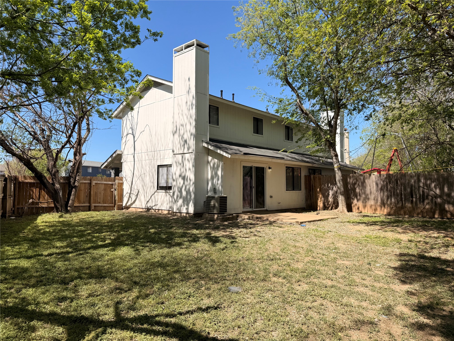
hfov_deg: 71.6
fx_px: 315
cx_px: 227
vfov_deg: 56.8
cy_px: 170
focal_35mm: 24
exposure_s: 1/3584
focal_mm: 6.76
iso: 80
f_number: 1.78
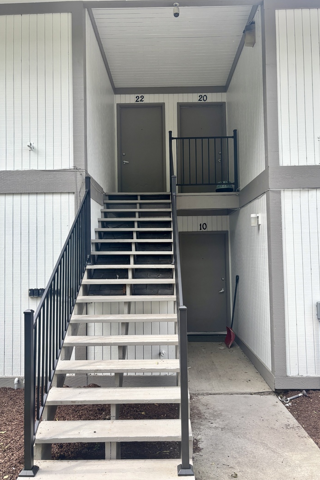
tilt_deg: +3.0
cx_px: 161
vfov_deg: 65.5
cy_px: 242
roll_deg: +0.3
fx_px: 373
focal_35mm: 28
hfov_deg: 46.4
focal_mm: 5.96
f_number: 1.6
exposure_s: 1/437
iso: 50
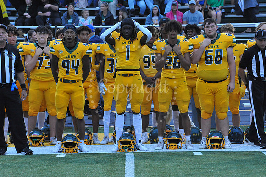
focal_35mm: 250
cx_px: 133
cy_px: 88
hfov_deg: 8.2
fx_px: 1846
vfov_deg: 5.5
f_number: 11
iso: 6400
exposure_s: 1/200
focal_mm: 250
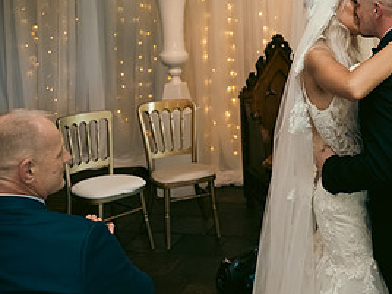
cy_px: 87
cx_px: 391
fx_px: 566
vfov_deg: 28.8
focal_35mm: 50
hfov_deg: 34.7
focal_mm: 24
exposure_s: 1/160
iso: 1250
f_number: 3.5
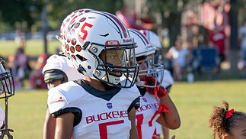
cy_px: 88
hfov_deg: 12.9
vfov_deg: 7.3
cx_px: 126
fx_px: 1090
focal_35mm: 167
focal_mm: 70
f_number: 2.8
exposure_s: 1/640
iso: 100
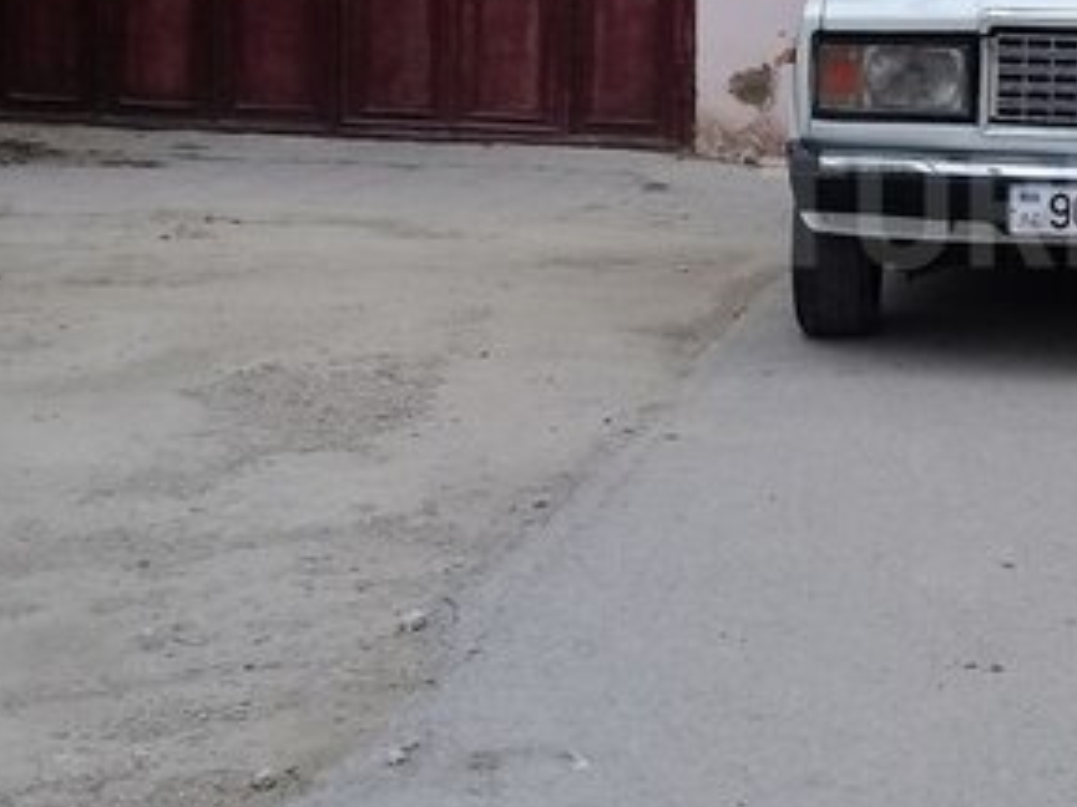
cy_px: 211
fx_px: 2209
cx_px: 1144
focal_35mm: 71
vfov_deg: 20.6
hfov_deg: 25.6
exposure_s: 1/501
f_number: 2.2
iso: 50
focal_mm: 3.3
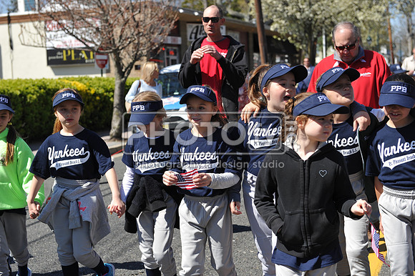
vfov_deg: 19.4
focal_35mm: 70
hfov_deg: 28.9
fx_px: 806
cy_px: 138
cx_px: 208
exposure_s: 1/800
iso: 200
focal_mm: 70
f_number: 5
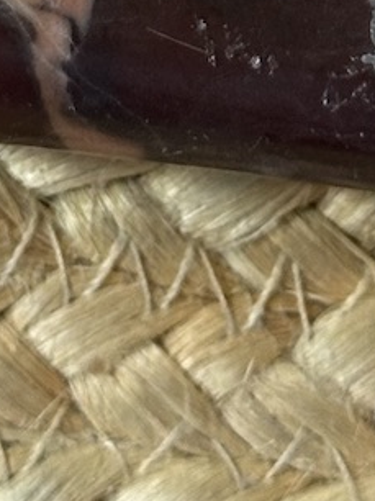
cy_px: -467
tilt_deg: -78.5
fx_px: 3269
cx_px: 102
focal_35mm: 226
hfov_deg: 6.6
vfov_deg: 8.4
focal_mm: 6.86
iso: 200
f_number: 1.78
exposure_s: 1/33
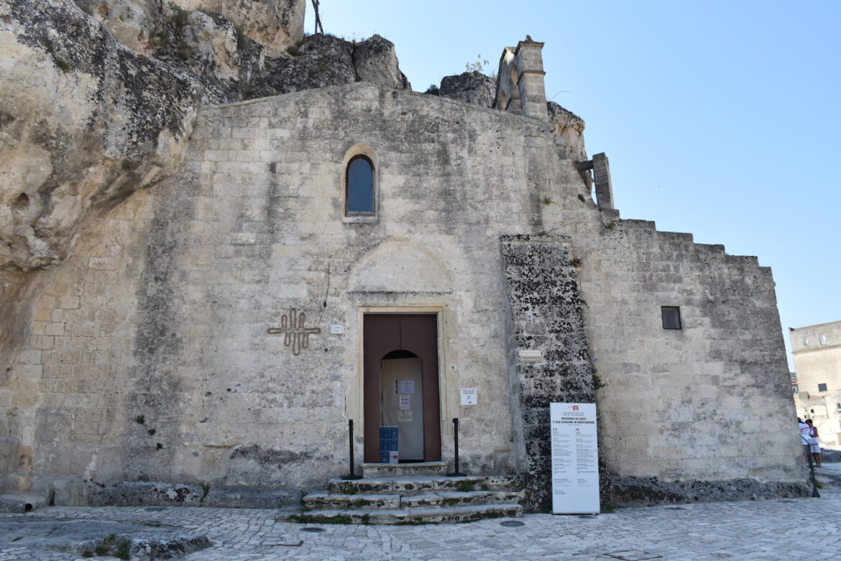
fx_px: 631
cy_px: 280
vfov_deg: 47.9
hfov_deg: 67.4
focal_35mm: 27
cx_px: 420
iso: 200
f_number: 8
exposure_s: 1/250
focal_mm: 18
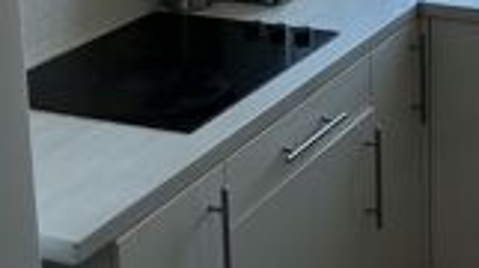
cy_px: -180
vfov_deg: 13.2
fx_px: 1065
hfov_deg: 24.3
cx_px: 473
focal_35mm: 84
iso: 16
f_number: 1.8
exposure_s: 1/134
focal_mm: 3
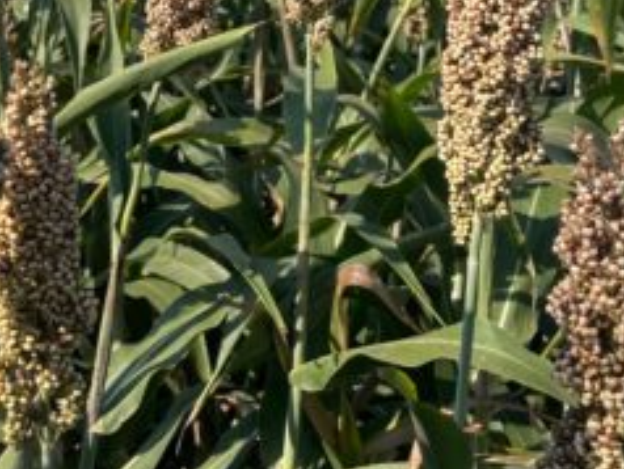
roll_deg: -0.9
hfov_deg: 25.4
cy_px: -37
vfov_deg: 18.7
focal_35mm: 76
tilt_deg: -11.5
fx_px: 1371
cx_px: 181
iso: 32
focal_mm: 5.1
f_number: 1.6
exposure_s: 1/2488
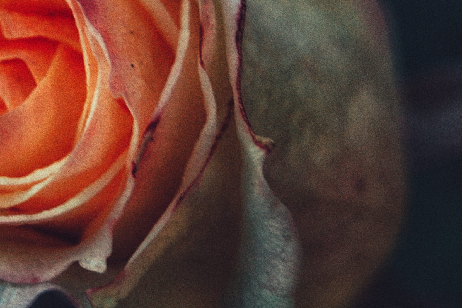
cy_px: 96
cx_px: 82
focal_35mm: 229
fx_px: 2944
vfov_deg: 6.0
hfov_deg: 9.0
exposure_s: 1/125
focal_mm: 55
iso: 500
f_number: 5.6
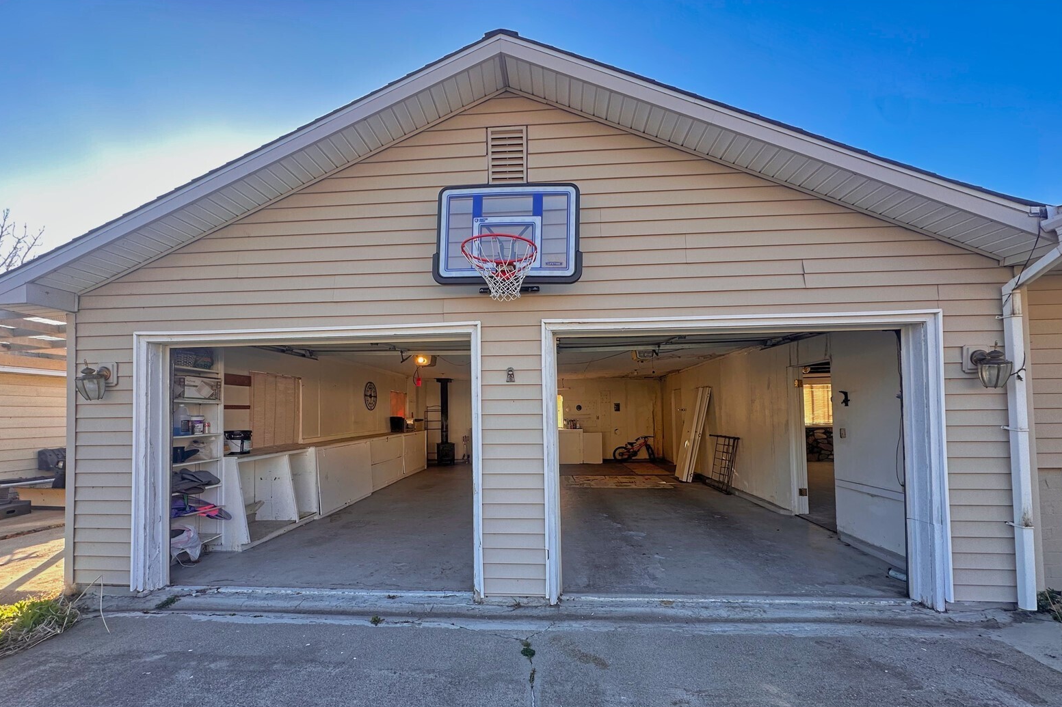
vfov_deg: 76.9
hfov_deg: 100.4
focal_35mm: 15
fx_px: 442
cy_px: 404
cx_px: 521
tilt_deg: +1.8
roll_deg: +0.2
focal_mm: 2.2
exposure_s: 1/164
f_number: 2.2
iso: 40
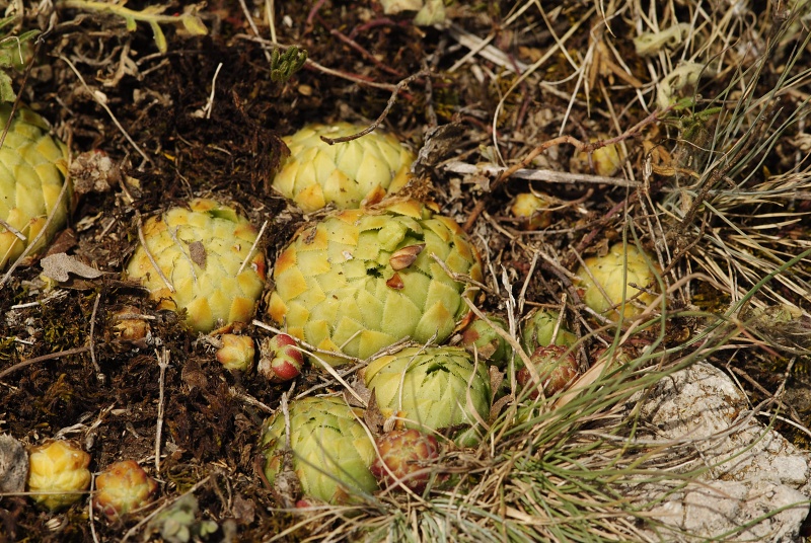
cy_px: 272
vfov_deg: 10.8
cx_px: 406
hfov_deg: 16.0
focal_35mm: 128
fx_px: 2876
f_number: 9
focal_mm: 85
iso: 100
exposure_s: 1/320
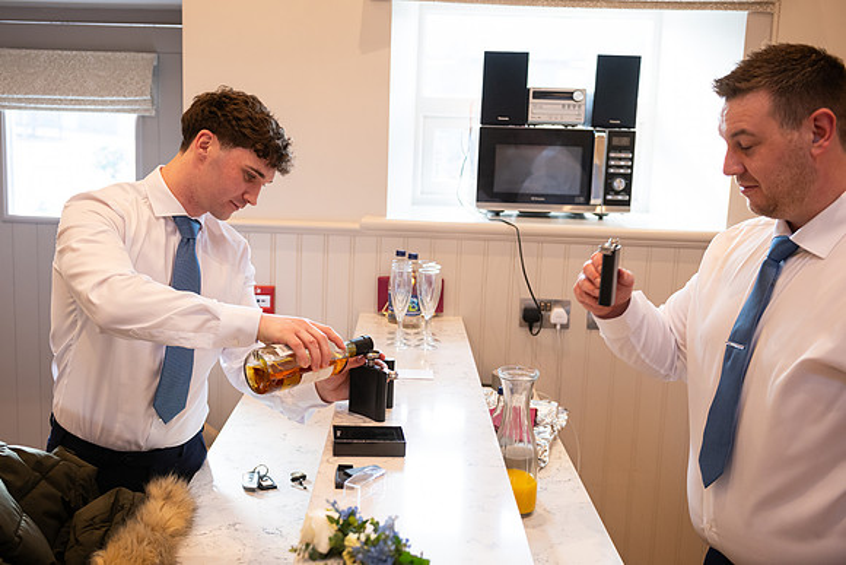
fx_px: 889
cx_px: 375
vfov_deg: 35.2
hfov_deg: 50.8
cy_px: 267
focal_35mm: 38
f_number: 3.5
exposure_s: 1/160
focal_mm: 34
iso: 500
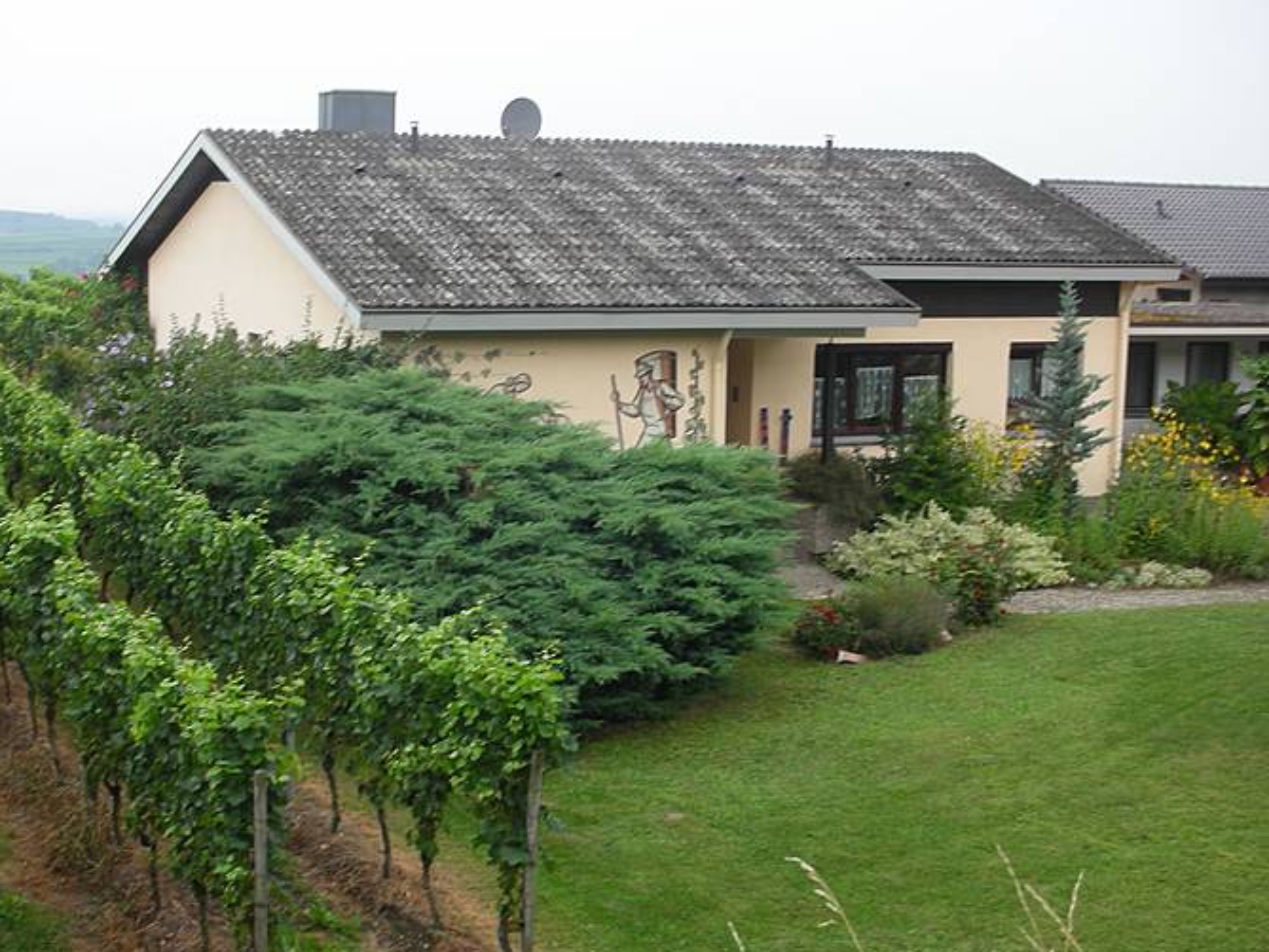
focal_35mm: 55
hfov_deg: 34.8
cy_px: 501
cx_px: 512
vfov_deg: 26.6
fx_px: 2017
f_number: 3.5
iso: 50
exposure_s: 1/57.8
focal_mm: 7.7
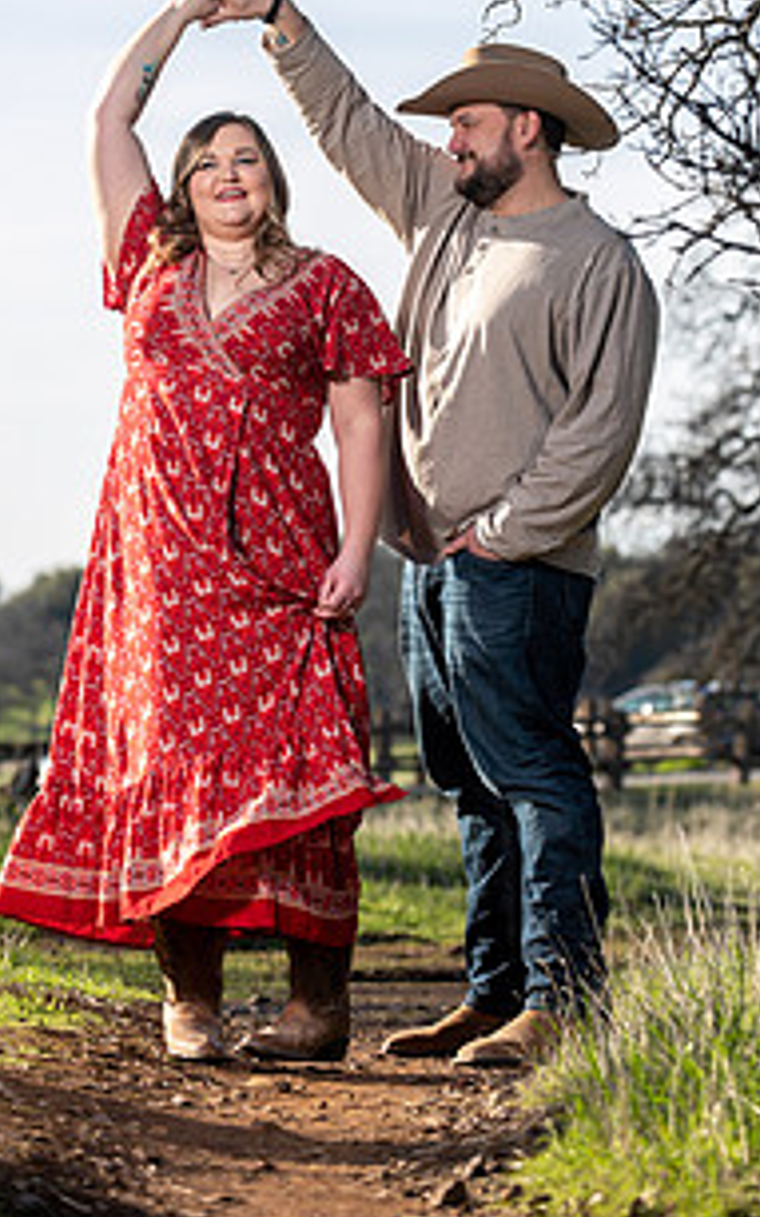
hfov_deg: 8.9
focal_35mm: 147
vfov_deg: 14.2
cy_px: 334
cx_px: 418
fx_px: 4876
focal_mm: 98
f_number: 4
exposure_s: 1/250
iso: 50
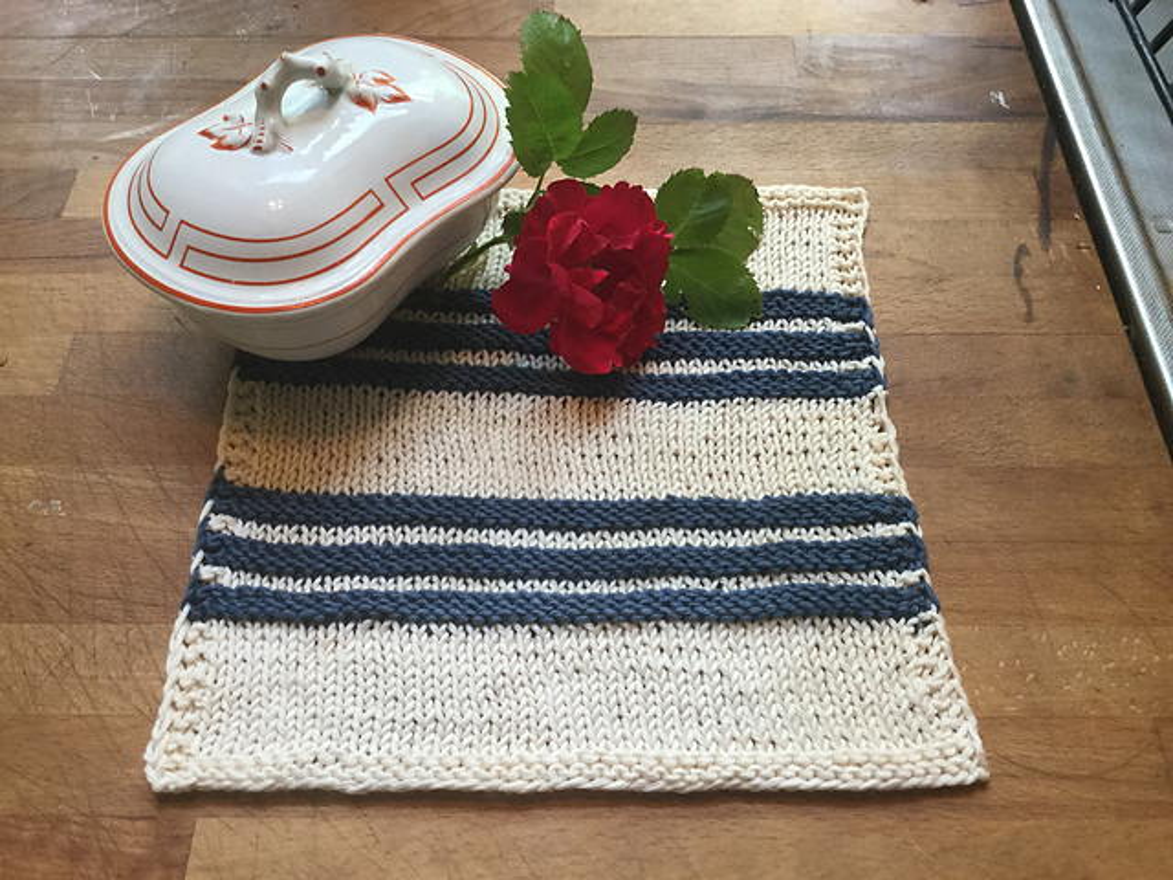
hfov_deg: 58.4
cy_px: 440
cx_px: 586
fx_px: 1050
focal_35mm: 31
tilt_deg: -57.5
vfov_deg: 45.4
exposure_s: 1/30
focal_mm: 3.3
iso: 40
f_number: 2.4
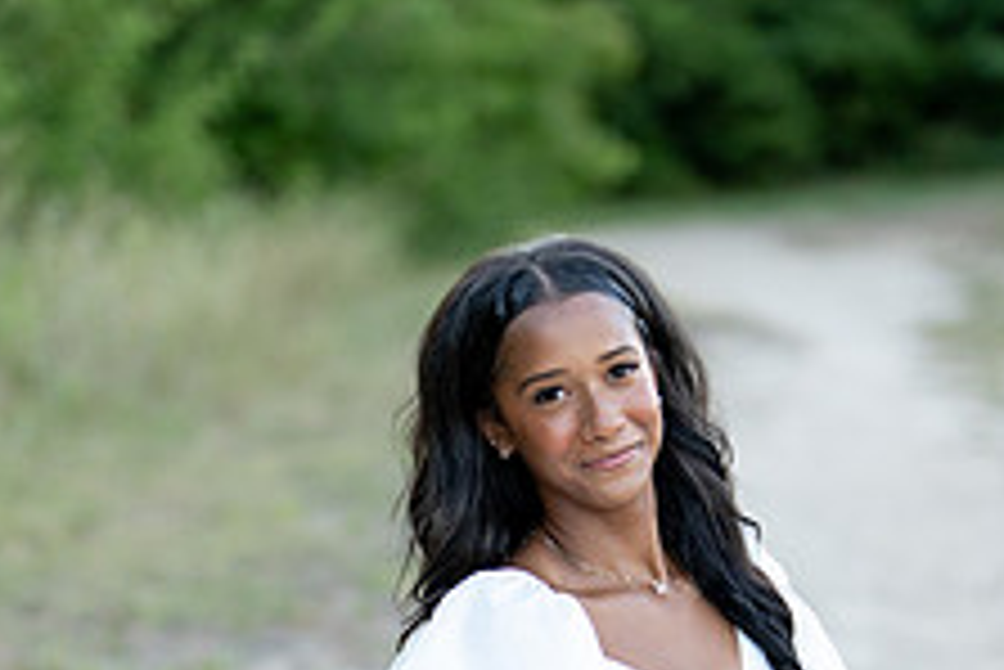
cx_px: 612
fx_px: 4214
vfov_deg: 8.9
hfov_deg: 13.6
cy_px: 904
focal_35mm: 151
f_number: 1.2
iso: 100
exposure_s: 1/640
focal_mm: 50
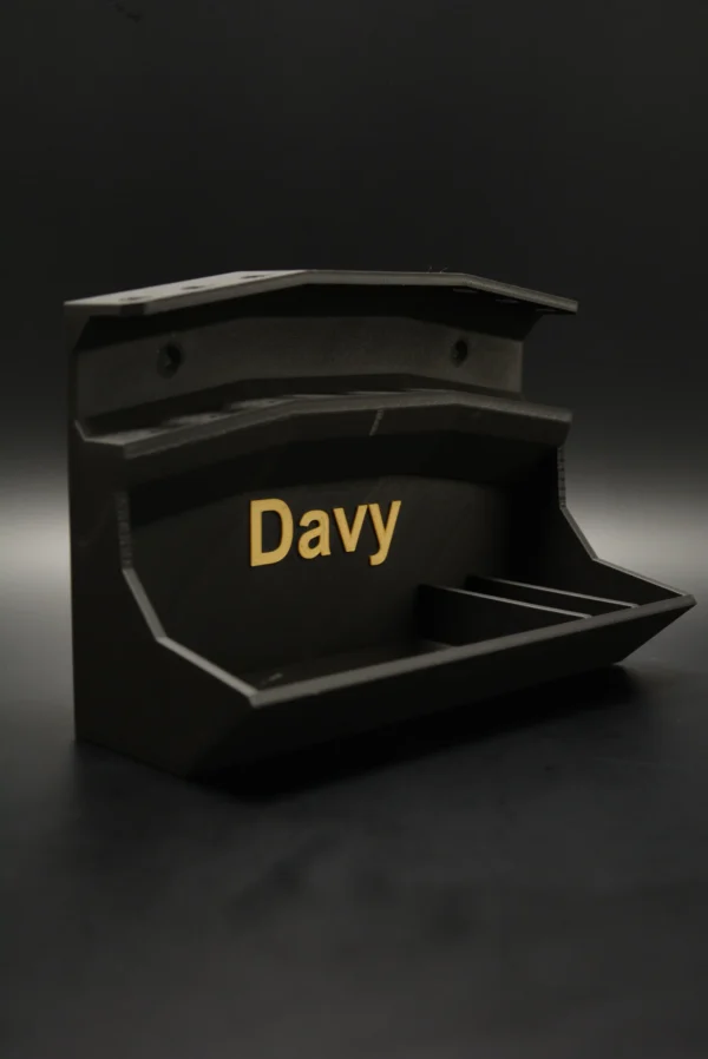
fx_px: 1502
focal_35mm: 51
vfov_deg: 38.9
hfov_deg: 26.5
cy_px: 530
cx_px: 354
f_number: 4.2
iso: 1000
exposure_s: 1/30
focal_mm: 34
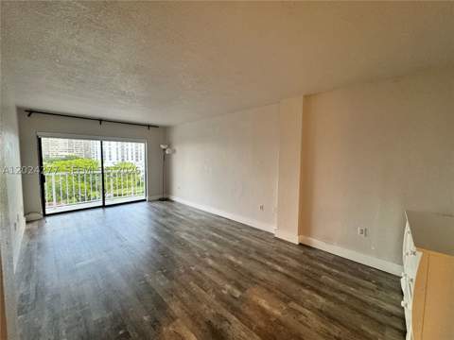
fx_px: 184
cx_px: 227
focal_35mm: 14
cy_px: 170
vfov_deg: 85.7
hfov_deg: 102.1
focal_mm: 2.22
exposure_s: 1/60
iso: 160
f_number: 2.2
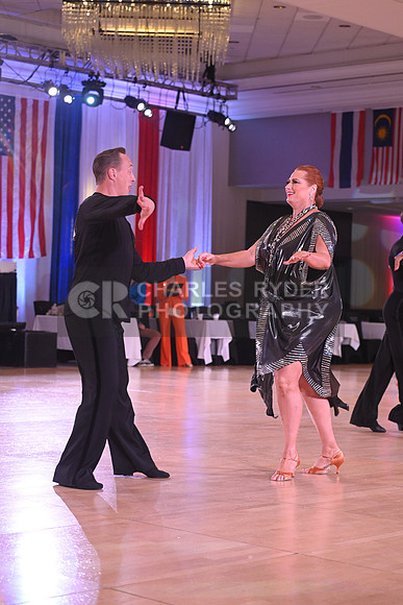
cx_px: 202
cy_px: 302
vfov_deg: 26.0
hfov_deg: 17.5
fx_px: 1309
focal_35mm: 78
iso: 2500
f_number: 4.5
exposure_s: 1/320
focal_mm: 78
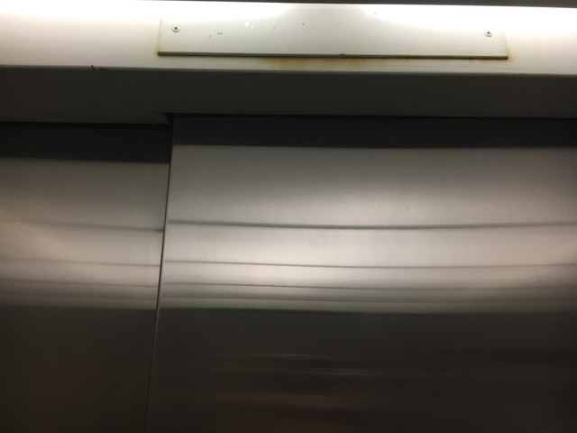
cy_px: 216
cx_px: 288
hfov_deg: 61.7
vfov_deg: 48.2
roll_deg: -0.8
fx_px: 483
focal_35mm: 29
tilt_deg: +15.9
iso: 100
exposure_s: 1/30
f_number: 2.2
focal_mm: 4.15
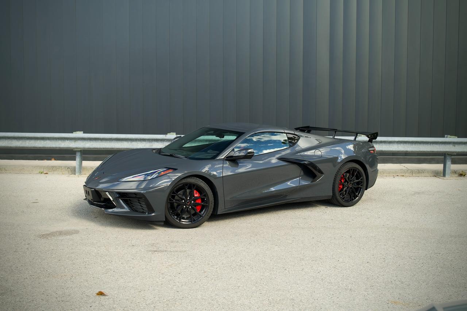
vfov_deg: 33.5
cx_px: 234
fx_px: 518
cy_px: 156
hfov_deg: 48.6
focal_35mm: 40
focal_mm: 26.6
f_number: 3.2
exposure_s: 1/50
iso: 250
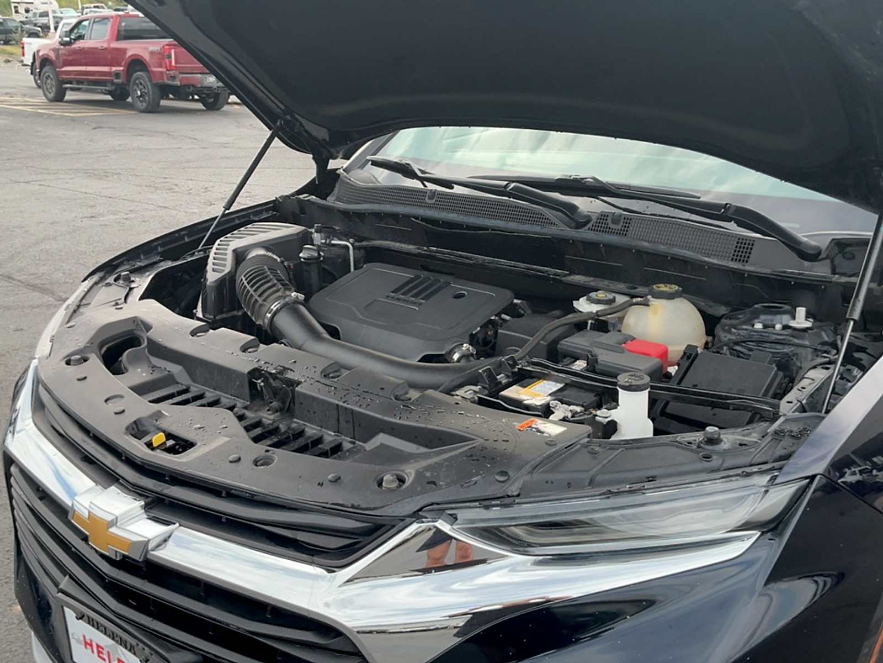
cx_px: 442
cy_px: 332
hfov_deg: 60.0
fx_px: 765
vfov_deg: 46.8
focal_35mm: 30
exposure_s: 1/324
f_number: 1.8
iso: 25
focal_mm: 3
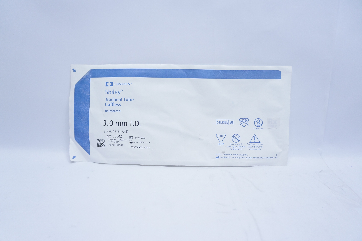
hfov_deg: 64.6
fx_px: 286
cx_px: 181
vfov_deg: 45.6
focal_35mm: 28
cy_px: 120
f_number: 3.5
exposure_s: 1/200
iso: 800
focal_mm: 19
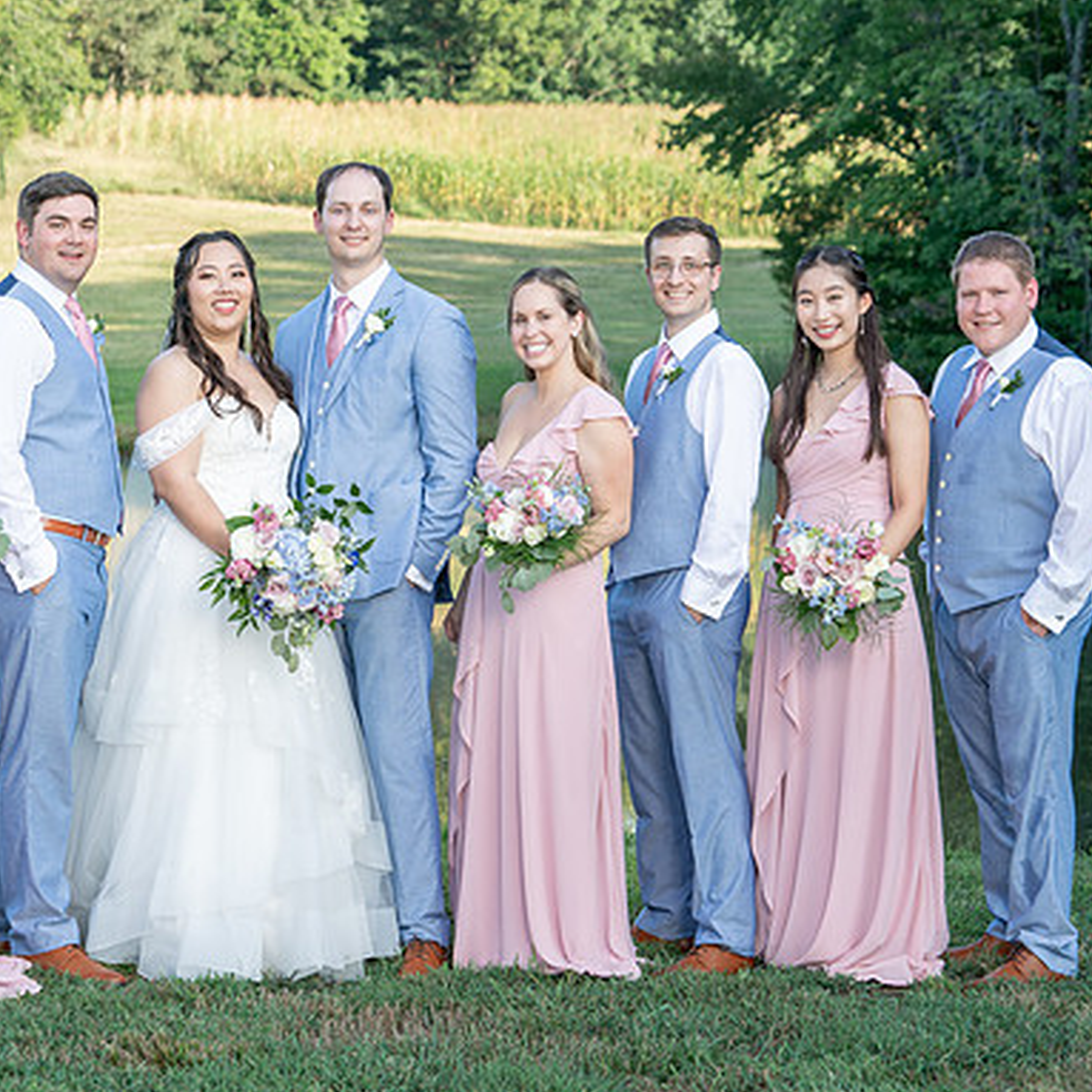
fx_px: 3605
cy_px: 567
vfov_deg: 17.2
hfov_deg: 17.2
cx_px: 334
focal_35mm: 101
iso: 250
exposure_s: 1/200
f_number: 5.6
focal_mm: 74
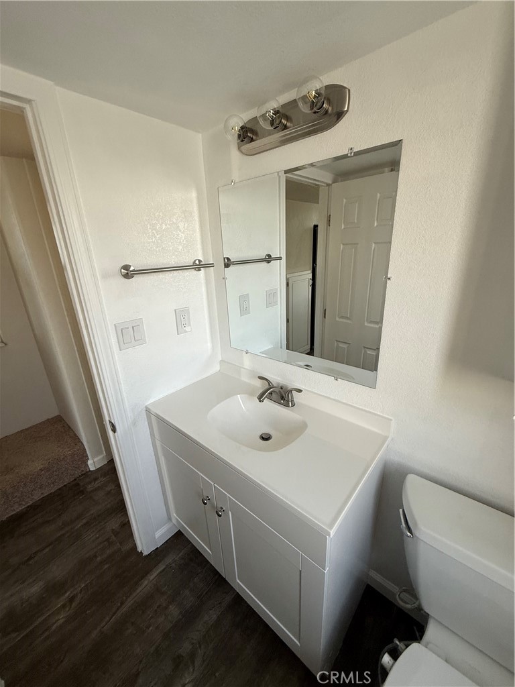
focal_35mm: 14
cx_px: 258
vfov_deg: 102.1
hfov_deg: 85.7
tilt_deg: -18.6
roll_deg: +1.7
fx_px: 278
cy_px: 344
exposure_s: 1/99
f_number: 2.2
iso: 200
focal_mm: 2.22
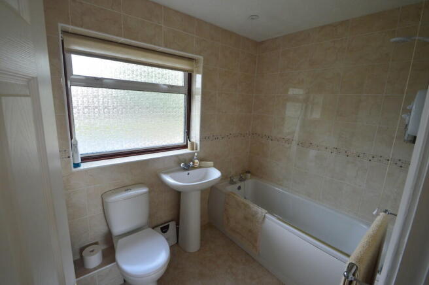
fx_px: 179
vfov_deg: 77.2
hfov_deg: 100.4
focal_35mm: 15
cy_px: 142
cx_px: 214
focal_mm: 10
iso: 400
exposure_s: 1/60
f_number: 8
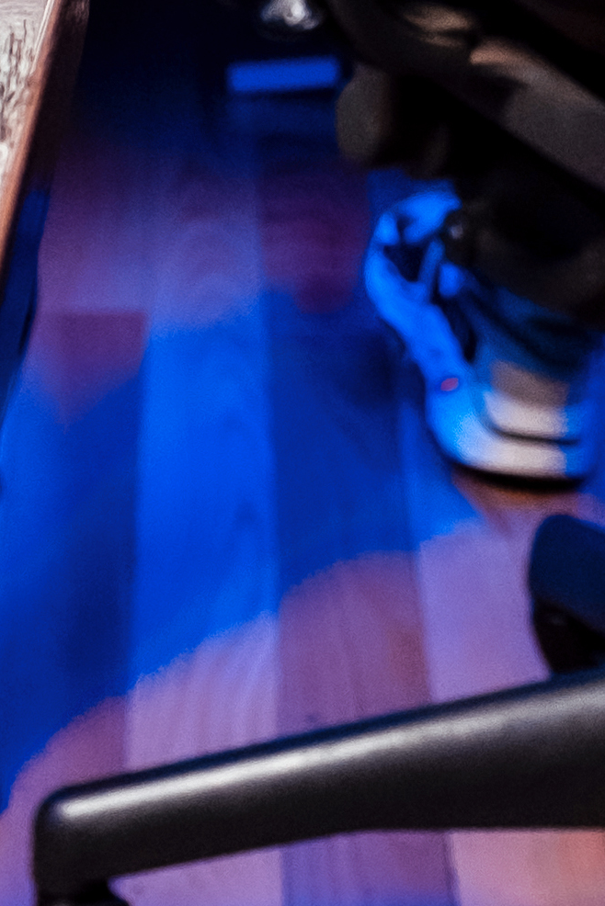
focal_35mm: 149
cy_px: -858
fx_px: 3753
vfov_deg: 12.3
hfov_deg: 9.2
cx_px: 485
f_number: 2.8
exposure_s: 1/80
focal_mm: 16
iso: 800
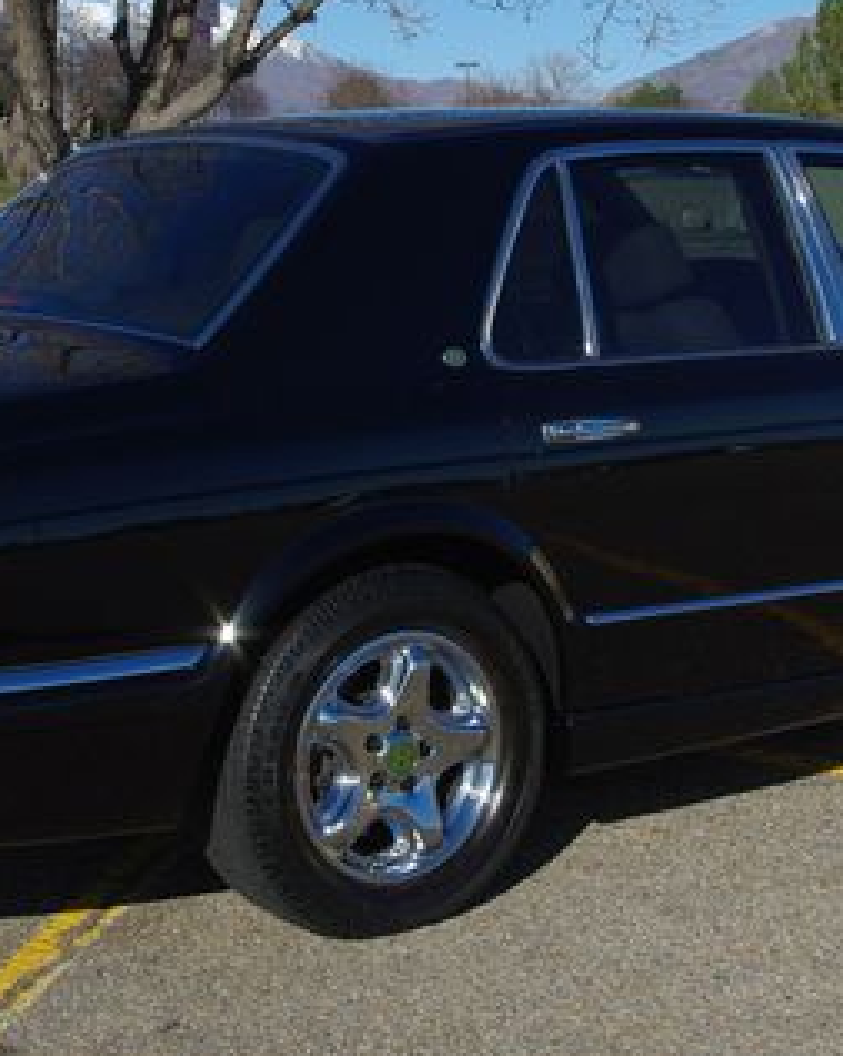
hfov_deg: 20.7
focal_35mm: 74
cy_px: 431
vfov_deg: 25.7
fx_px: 2311
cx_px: 443
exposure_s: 1/350
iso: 100
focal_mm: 26.25
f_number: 8
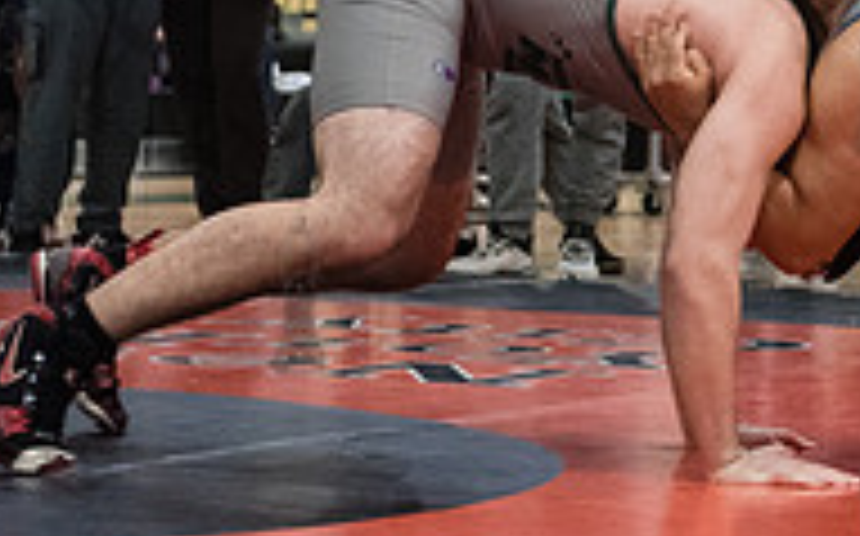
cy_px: 74
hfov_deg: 10.8
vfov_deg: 6.8
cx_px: 878
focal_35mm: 192
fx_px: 4496
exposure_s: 1/500
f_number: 3.2
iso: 8000
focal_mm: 62
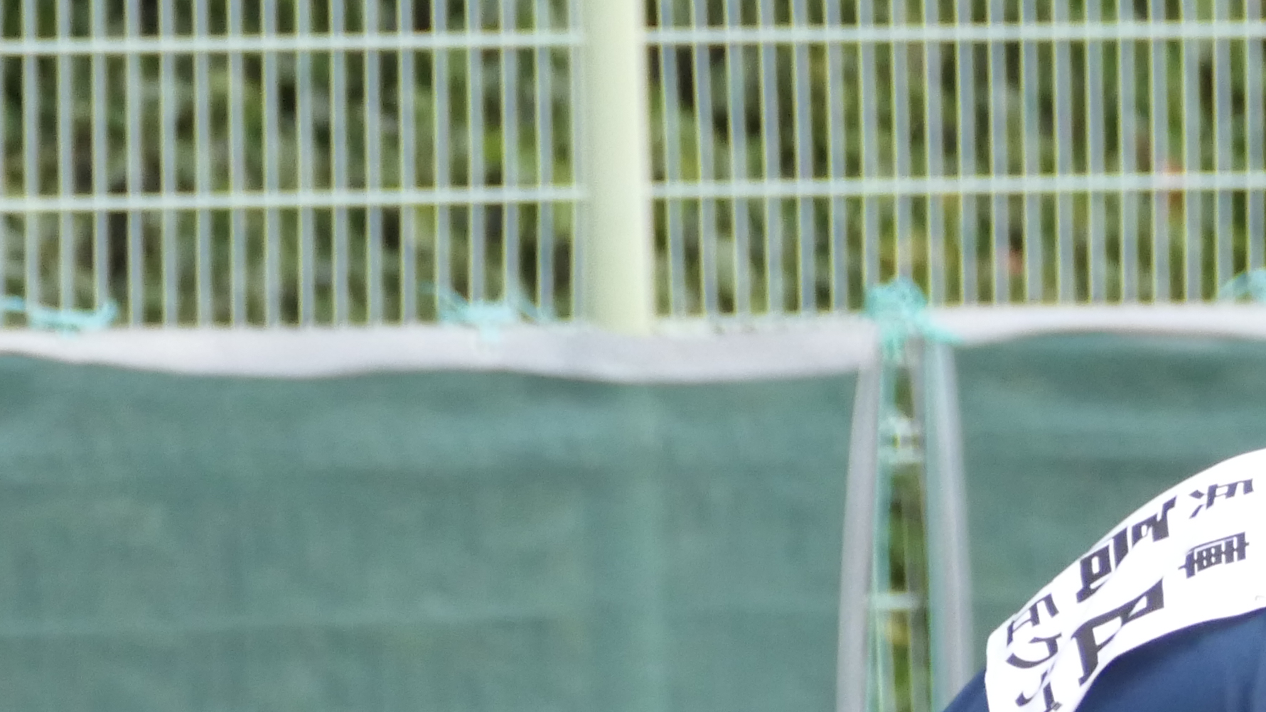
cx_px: 1258
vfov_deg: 1.2
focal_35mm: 1046
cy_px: 1144
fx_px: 35115
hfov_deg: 2.1
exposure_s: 1/3200
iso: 1250
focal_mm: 118.56
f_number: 4
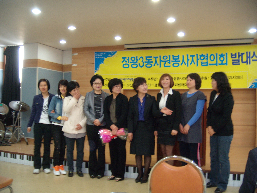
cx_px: 128
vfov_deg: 37.7
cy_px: 96
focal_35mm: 38
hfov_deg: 49.0
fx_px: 282
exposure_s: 1/9.51
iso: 100
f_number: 3.5
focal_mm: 6.4
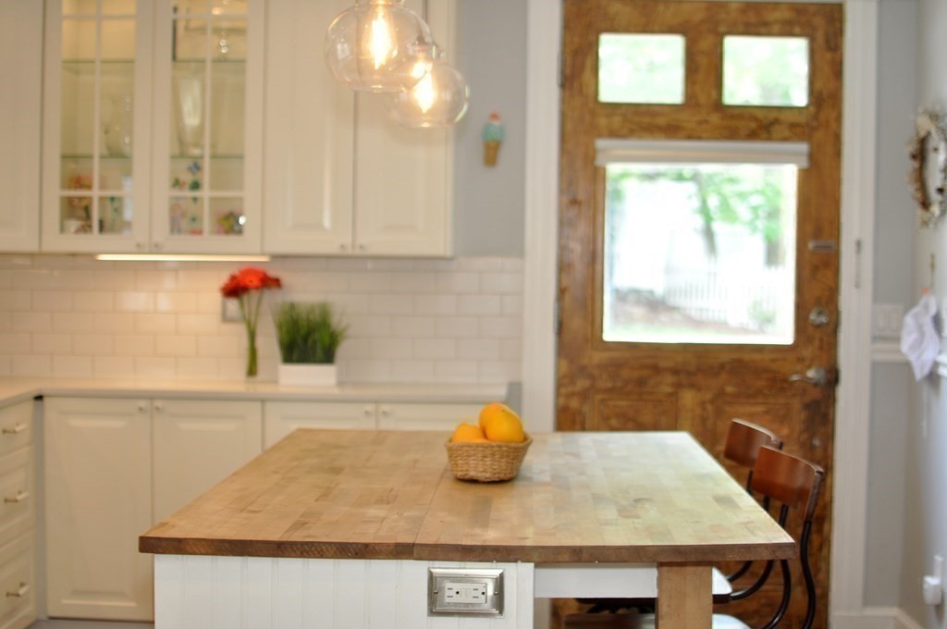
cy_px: 314
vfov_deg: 25.7
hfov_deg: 37.9
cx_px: 474
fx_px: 1379
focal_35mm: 52
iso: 400
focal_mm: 35
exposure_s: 1/200
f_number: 2.5
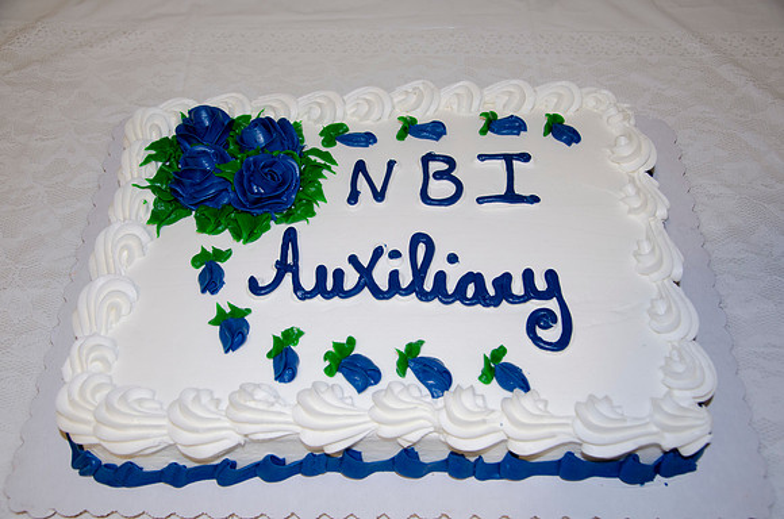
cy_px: 260
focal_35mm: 38
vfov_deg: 35.3
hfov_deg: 51.4
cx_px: 392
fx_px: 815
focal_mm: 25
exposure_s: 1/60
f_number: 4
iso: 400
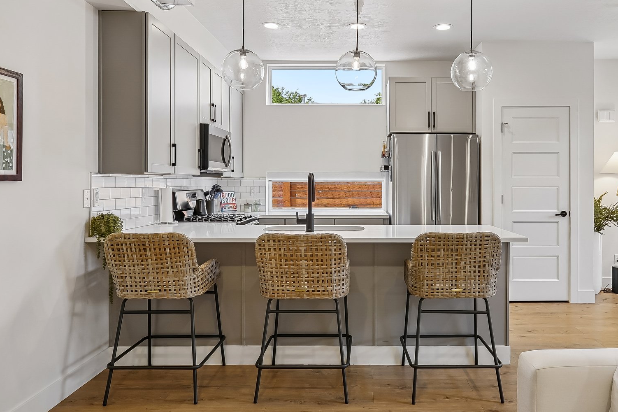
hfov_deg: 61.6
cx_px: 358
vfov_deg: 43.5
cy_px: 179
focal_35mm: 30
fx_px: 515
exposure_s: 1/30
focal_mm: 22
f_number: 8
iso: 400
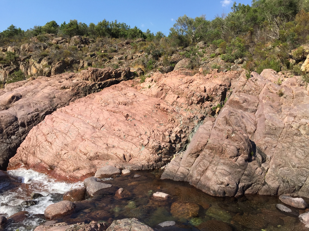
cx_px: 154
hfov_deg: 61.7
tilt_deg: -4.3
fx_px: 259
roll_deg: -2.4
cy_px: 116
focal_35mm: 29
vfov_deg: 48.2
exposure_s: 1/1412
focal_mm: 4.15
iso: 32
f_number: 2.2
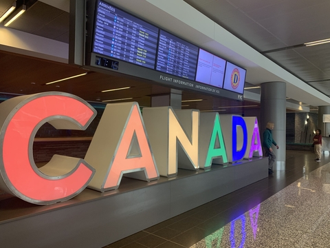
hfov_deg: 67.3
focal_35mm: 26
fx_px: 248
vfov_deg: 53.1
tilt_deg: +1.3
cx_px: 165
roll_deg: -1.1
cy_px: 124
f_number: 1.8
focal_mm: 4.25
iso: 100
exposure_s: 1/59
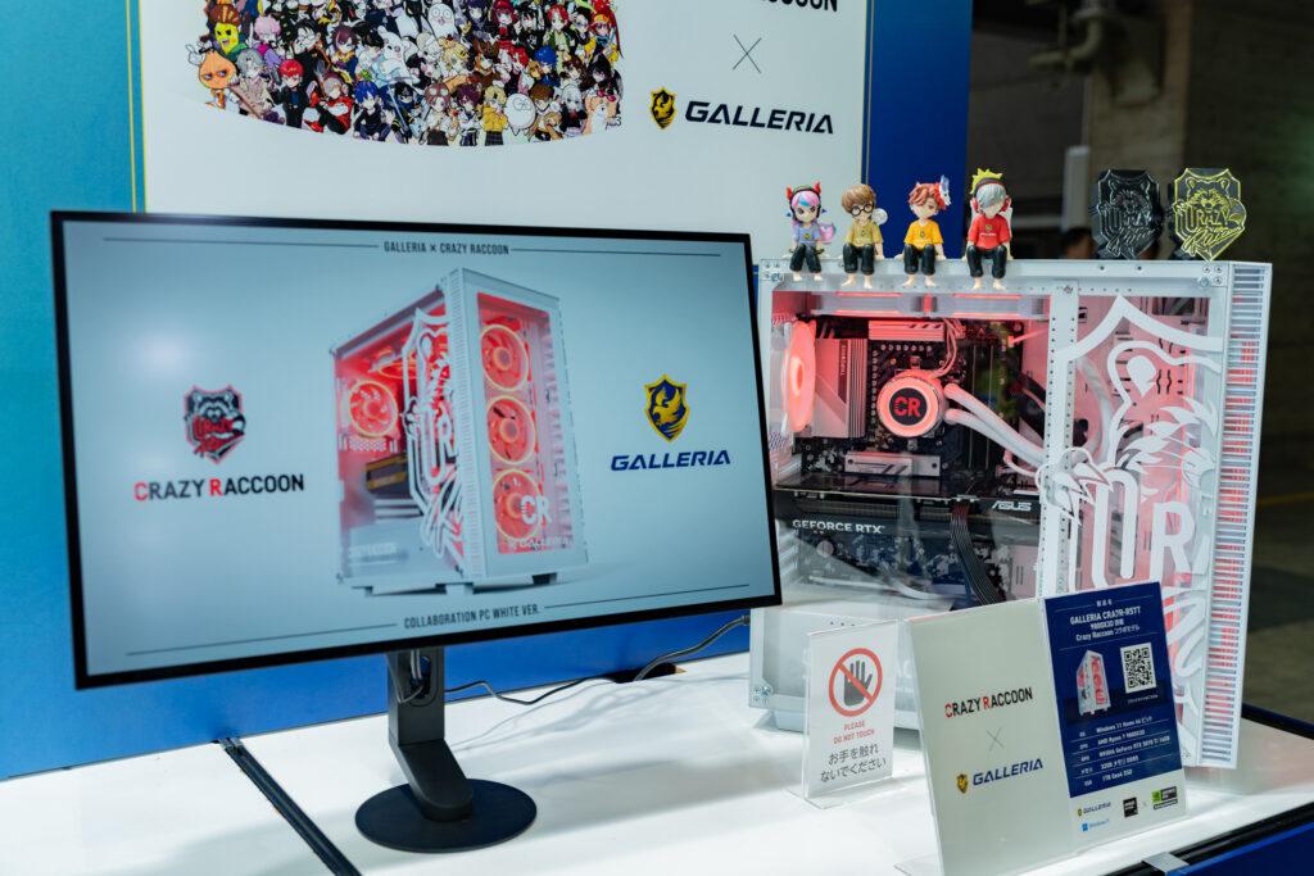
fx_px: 1278
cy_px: 438
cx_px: 657
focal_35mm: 35
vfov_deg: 37.9
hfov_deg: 54.4
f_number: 4
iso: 400
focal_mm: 35
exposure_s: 1/100
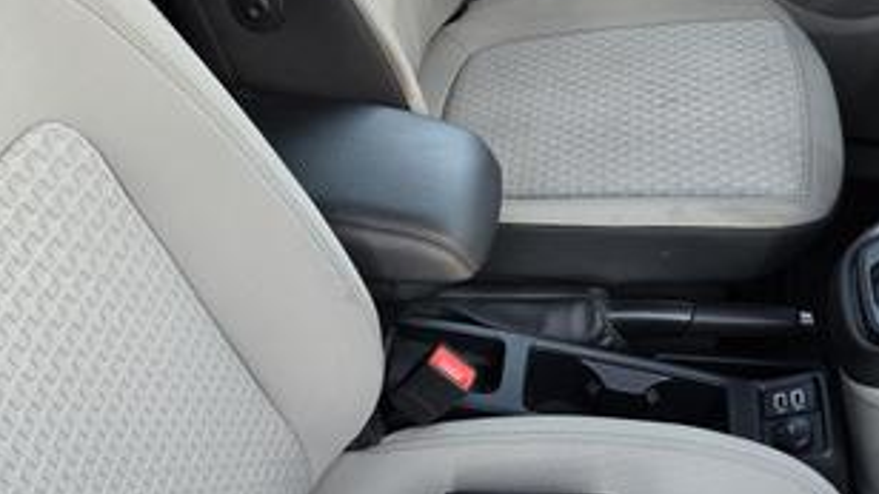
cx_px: 388
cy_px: 403
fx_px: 955
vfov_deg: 28.3
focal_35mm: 41
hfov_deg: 49.3
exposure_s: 1/120
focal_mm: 5.4
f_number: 1.8
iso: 200
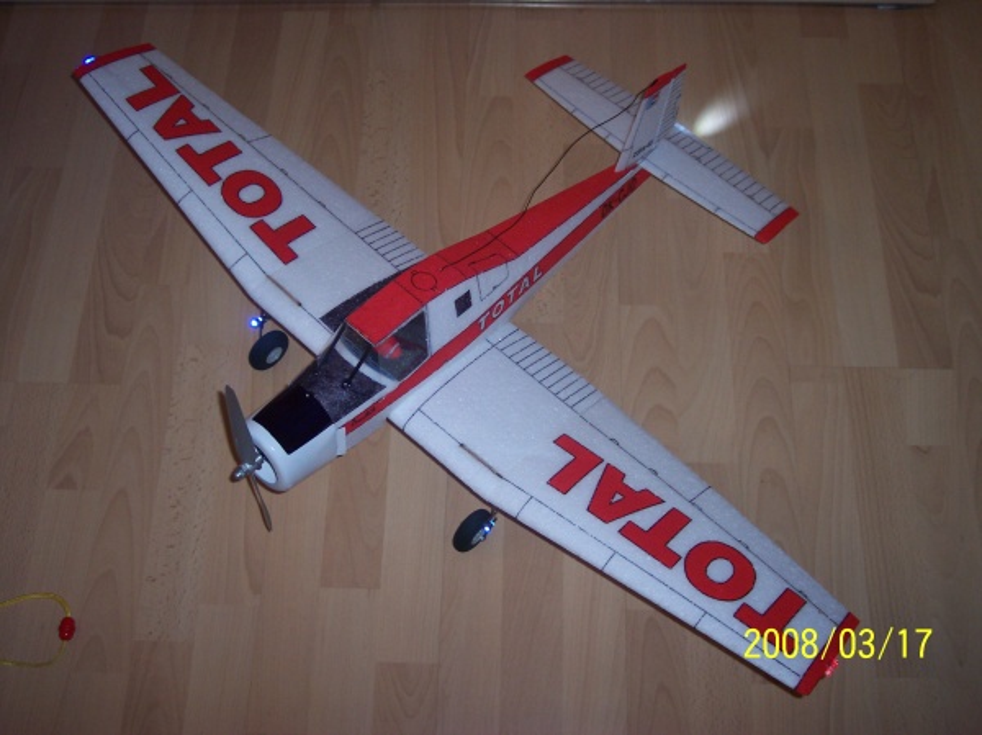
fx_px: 1077
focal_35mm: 38
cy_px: 368
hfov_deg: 49.0
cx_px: 491
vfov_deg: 37.7
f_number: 2.8
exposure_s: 1/30
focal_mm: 8
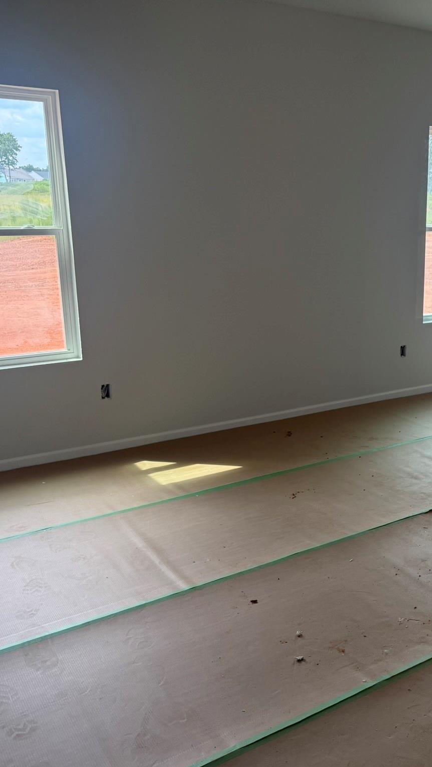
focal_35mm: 35
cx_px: 369
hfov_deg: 32.4
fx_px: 713
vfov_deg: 56.6
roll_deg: -0.3
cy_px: 385
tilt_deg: -14.1
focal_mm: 6.76
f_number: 1.78
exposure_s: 1/299
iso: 100
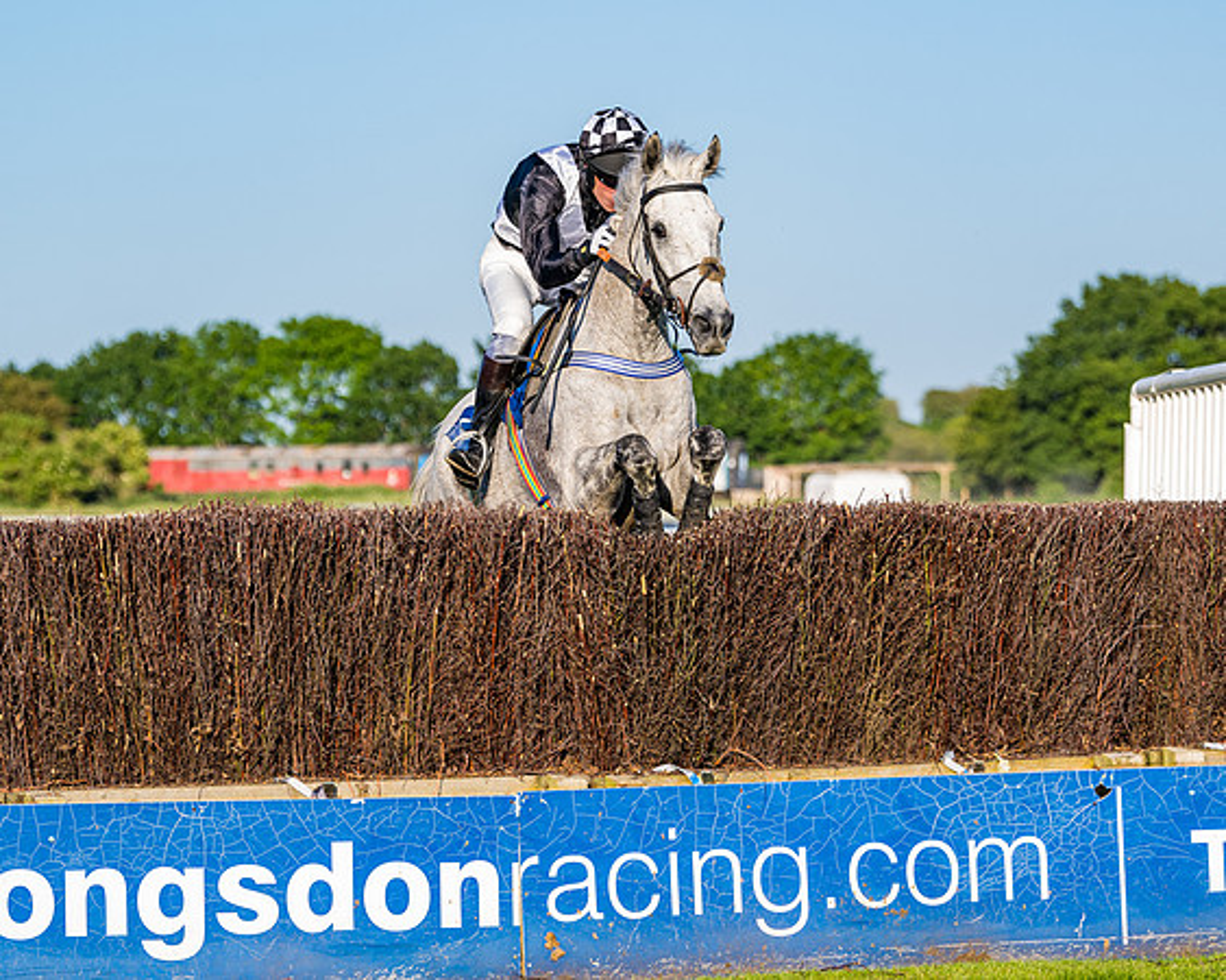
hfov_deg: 11.0
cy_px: 442
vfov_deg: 8.8
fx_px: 6364
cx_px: 621
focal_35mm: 175
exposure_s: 1/1250
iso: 200
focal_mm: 120
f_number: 4
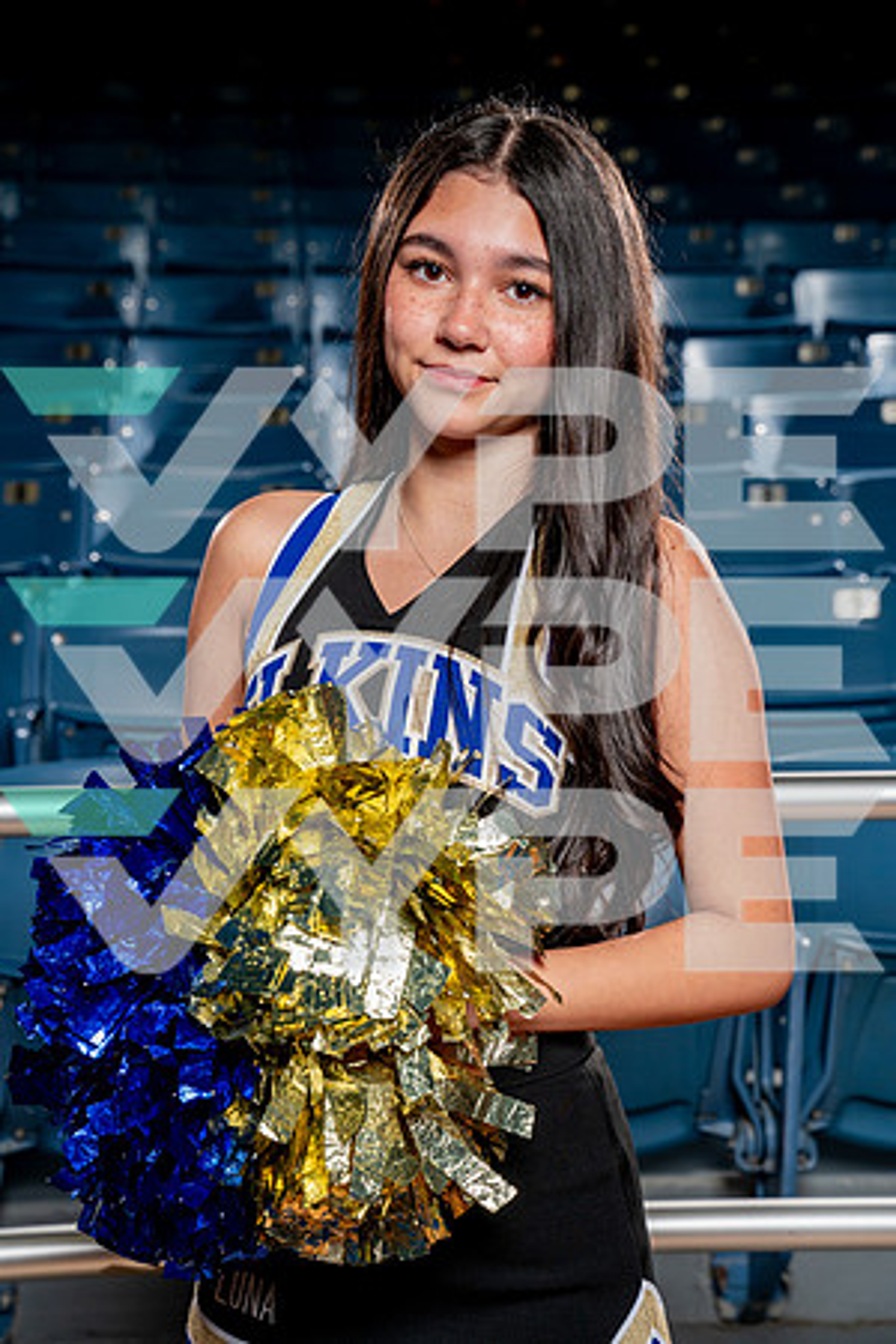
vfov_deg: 33.9
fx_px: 2202
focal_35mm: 59
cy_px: 672
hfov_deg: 23.0
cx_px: 448
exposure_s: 1/250
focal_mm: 59
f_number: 5.6
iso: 200
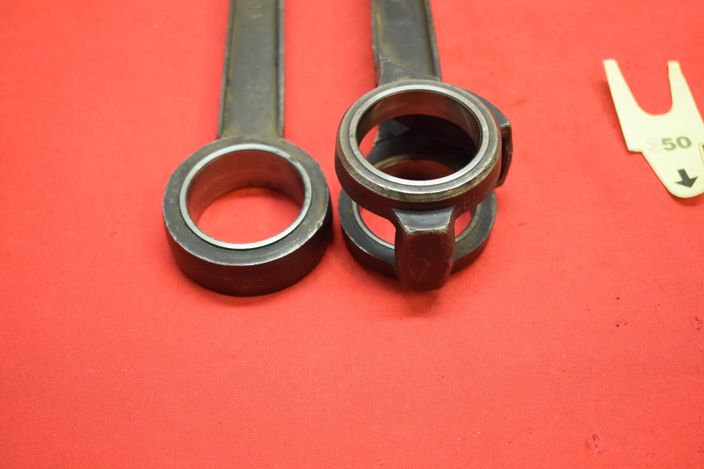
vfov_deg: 25.8
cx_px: 352
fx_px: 1027
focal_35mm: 52
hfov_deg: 37.8
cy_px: 234
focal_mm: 35
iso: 1600
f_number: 5
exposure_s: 1/60
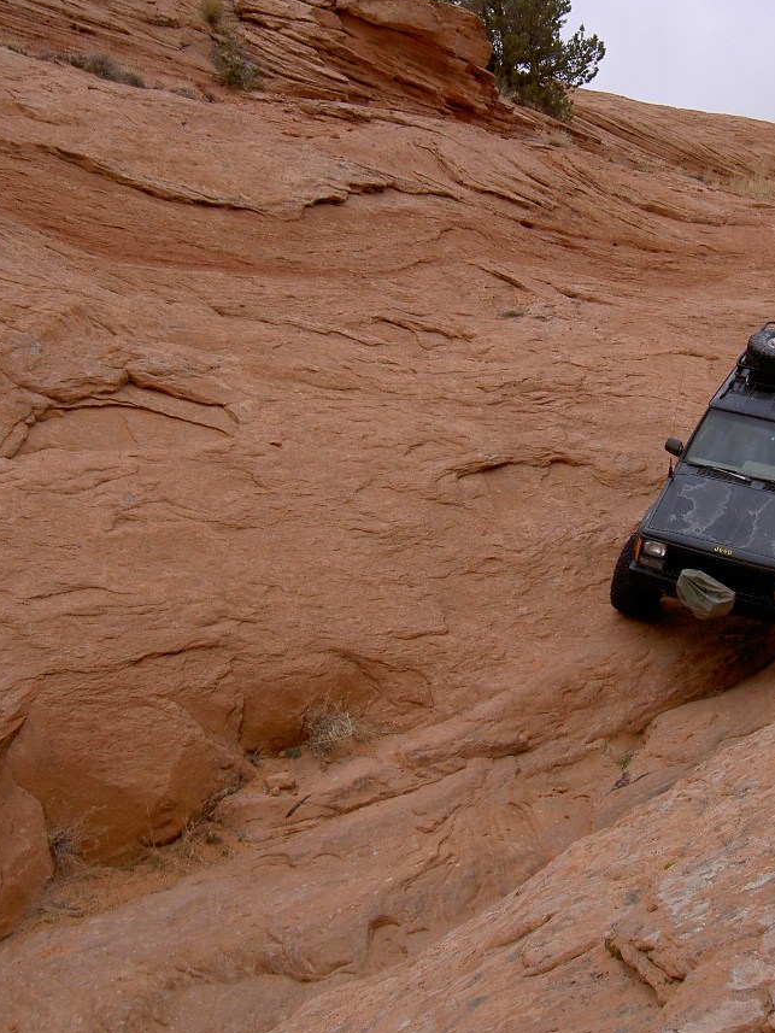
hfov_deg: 24.8
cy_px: 383
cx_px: 463
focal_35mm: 59
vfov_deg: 32.5
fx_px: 1761
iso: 100
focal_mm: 8
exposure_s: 1/160
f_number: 4.7
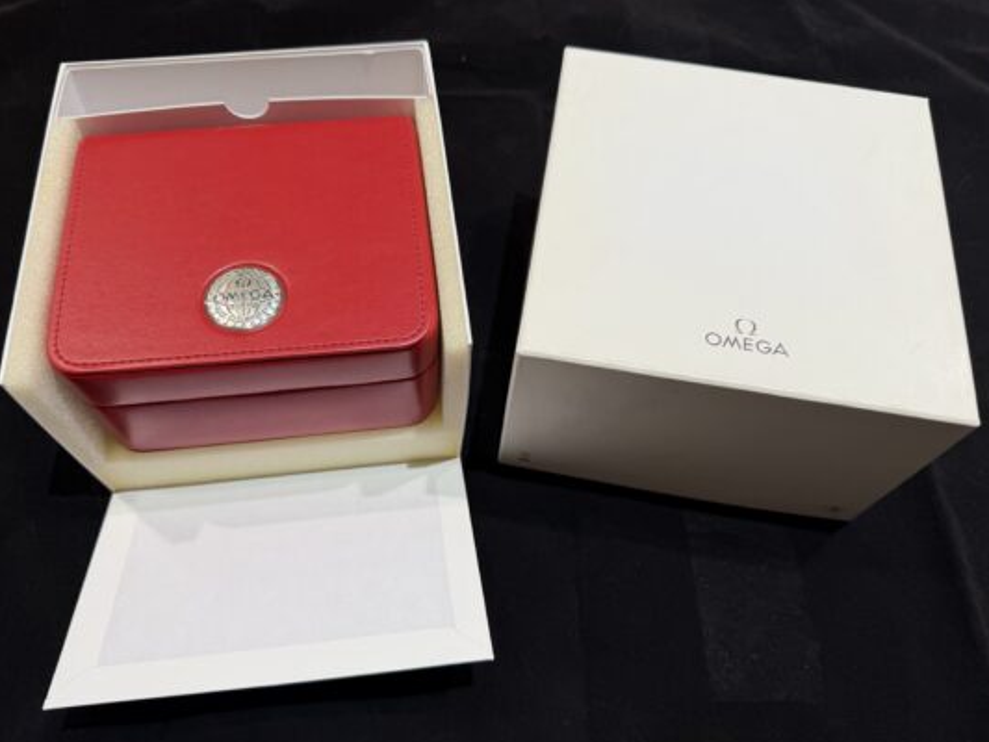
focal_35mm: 27
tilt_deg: -60.4
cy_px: 356
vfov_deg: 51.4
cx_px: 464
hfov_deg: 65.3
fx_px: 772
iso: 100
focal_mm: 6.76
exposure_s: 1/120
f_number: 1.78
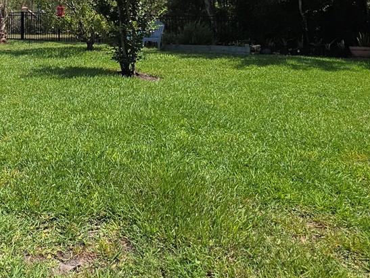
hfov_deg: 46.0
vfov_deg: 35.0
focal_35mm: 38
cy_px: 16
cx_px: 65
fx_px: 406
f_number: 1.9
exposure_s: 1/994
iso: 20
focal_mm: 2.2
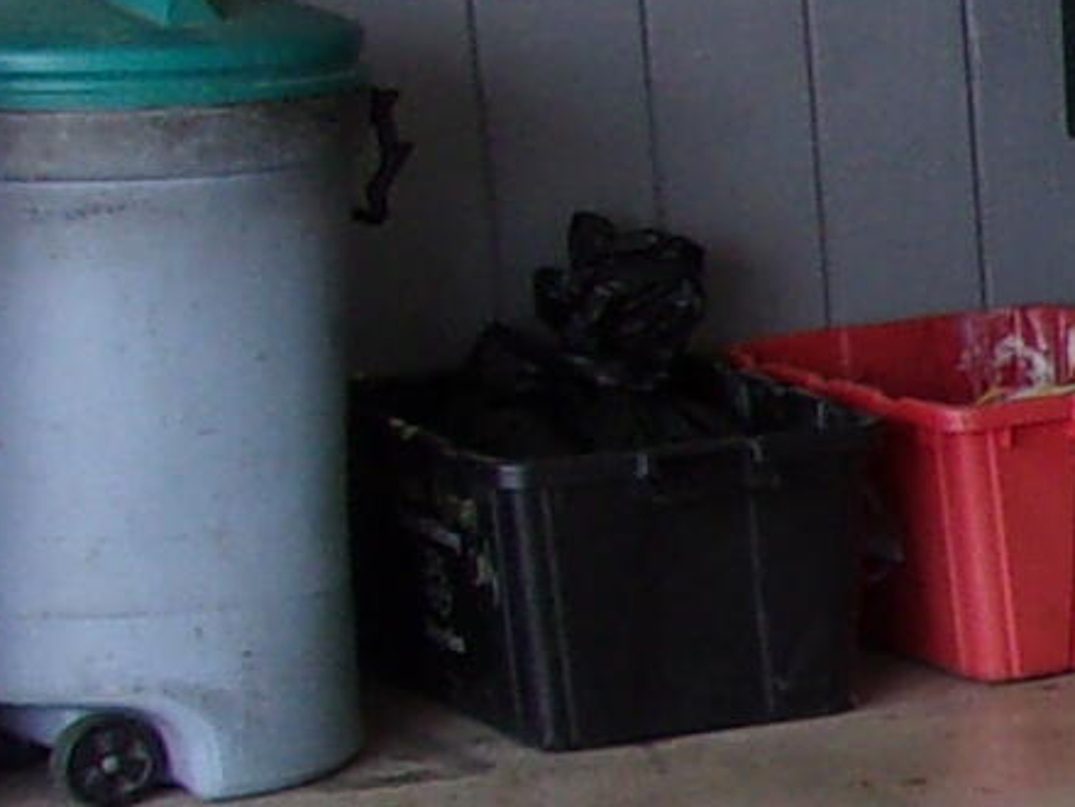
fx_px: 5714
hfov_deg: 9.0
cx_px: 3047
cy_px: 702
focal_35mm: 184
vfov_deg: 8.0
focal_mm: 4.9
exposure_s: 1/105
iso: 80
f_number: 3
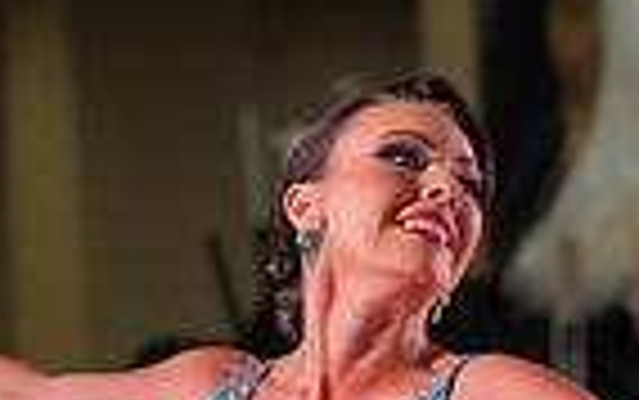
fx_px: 7320
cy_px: 831
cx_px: 439
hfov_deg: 5.0
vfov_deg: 3.1
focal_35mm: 420
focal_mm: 101
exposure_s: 1/500
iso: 2000
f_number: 4
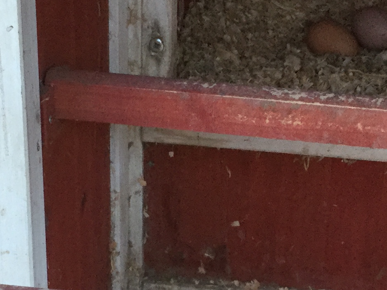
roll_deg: -1.0
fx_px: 1208
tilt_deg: -24.9
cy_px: 184
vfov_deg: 13.7
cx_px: 192
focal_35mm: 108
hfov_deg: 18.2
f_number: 2.4
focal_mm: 3.3
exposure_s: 1/30
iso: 50
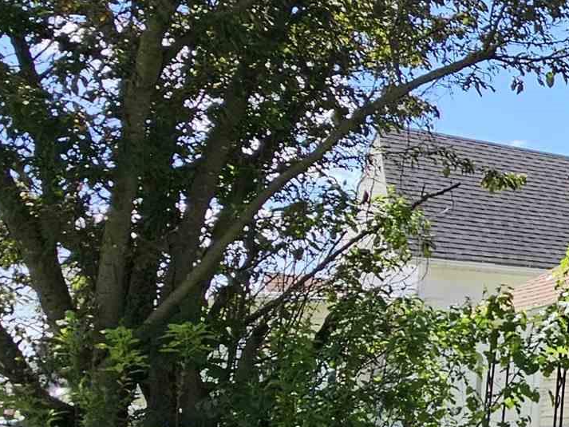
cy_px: 293
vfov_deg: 25.9
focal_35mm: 56
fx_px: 921
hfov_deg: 20.3
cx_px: 1089
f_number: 2.2
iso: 50
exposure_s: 1/1437
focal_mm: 2.2
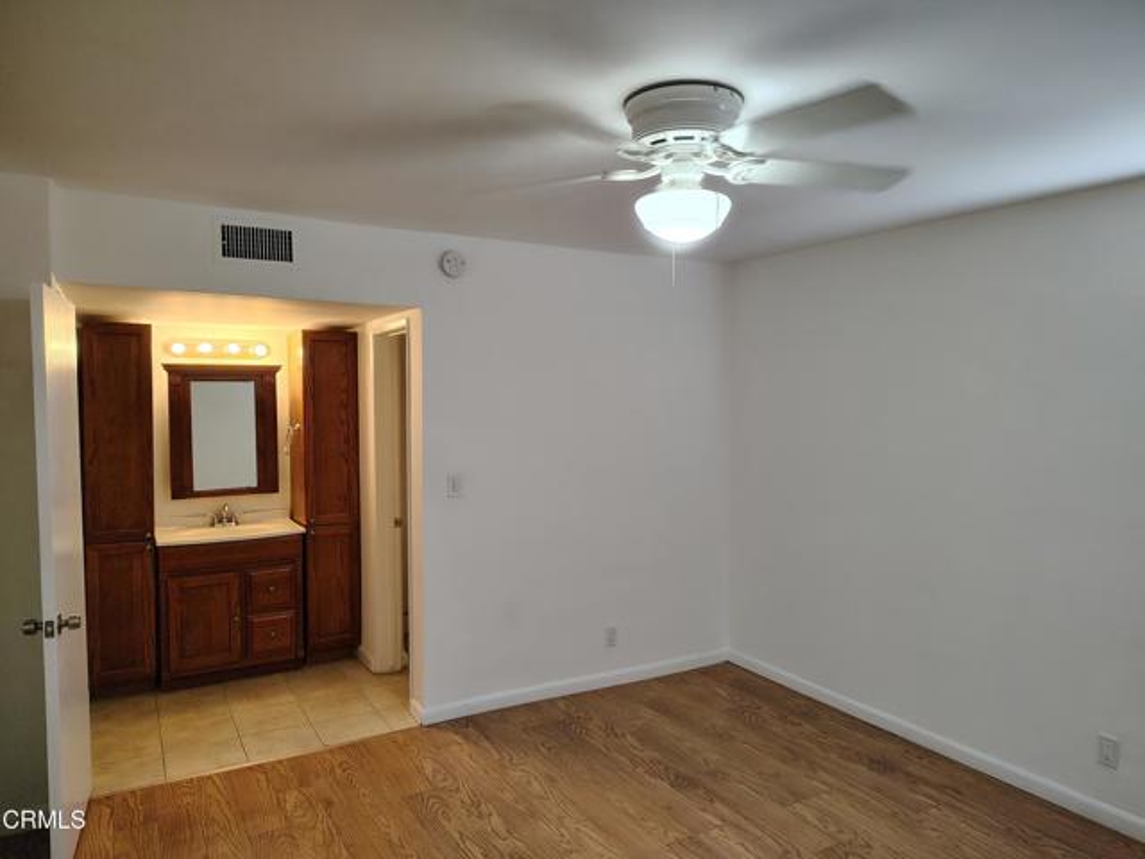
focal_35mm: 24
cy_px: 430
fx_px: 794
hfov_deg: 71.6
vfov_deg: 56.8
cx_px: 572
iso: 690
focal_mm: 5.56
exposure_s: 1/120
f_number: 1.8
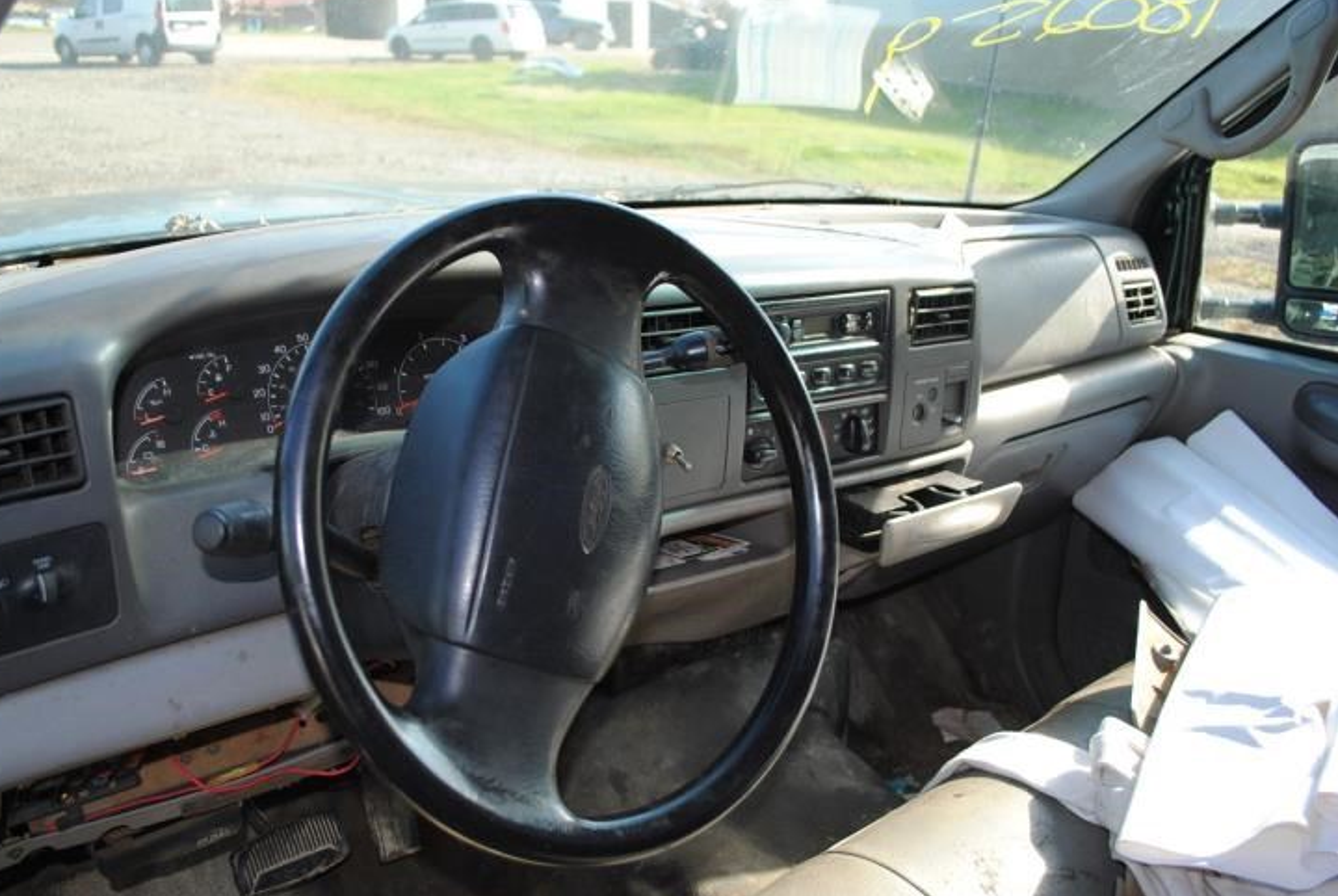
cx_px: 597
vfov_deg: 43.7
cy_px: 456
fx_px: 1116
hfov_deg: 61.7
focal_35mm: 30
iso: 110
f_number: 3.5
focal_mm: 18
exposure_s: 1/125
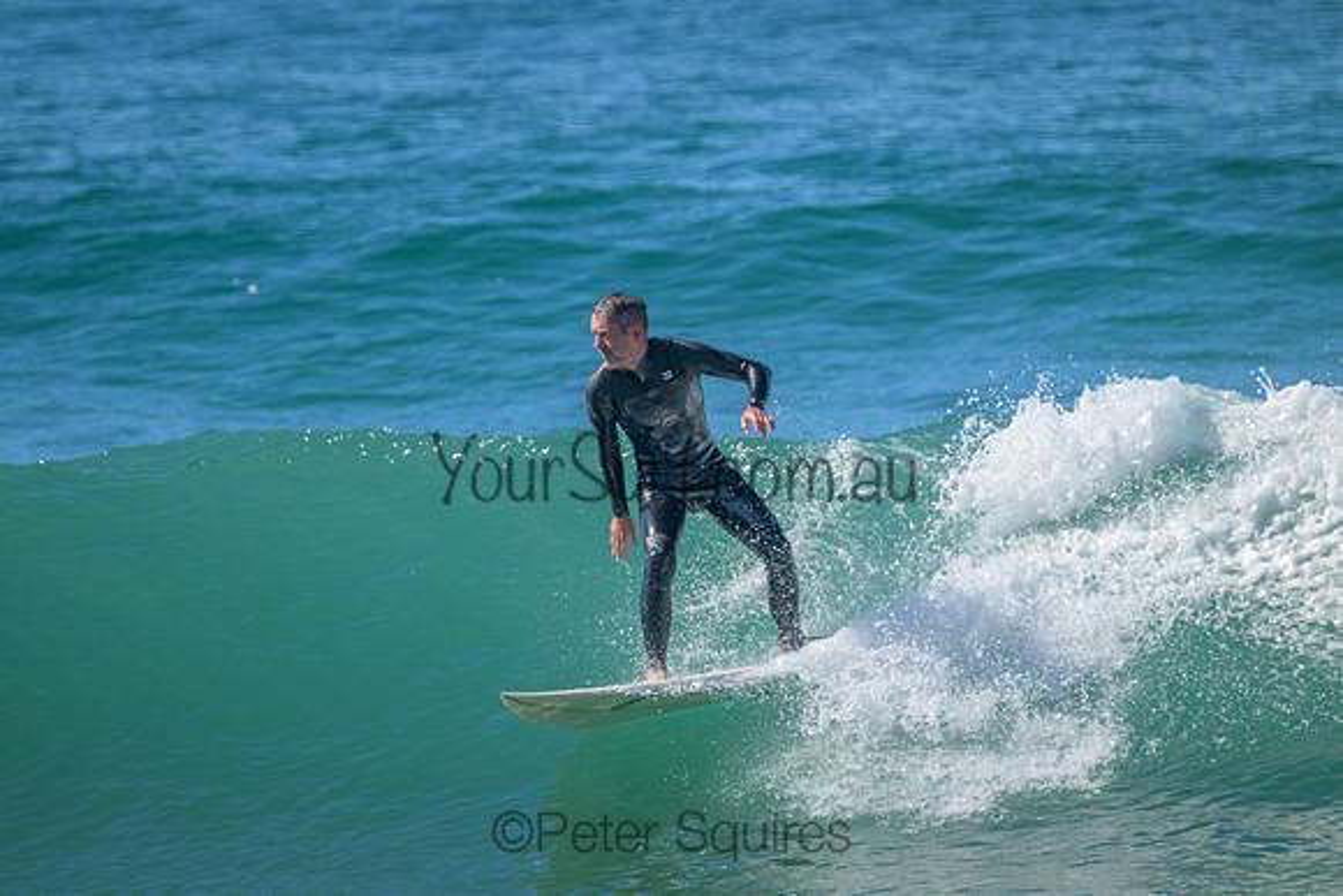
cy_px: 448
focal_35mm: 800
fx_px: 29850
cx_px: 672
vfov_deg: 1.7
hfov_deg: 2.6
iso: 2200
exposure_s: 1/1600
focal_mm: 800
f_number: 11
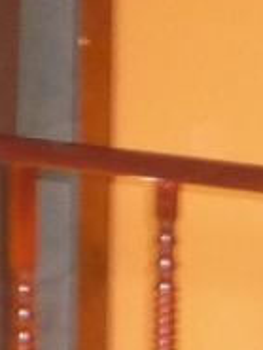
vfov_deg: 6.7
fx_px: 2985
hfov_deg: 4.9
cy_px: 123
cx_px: 632
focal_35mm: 295
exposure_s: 1/30
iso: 320
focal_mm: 5.2
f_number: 3.3
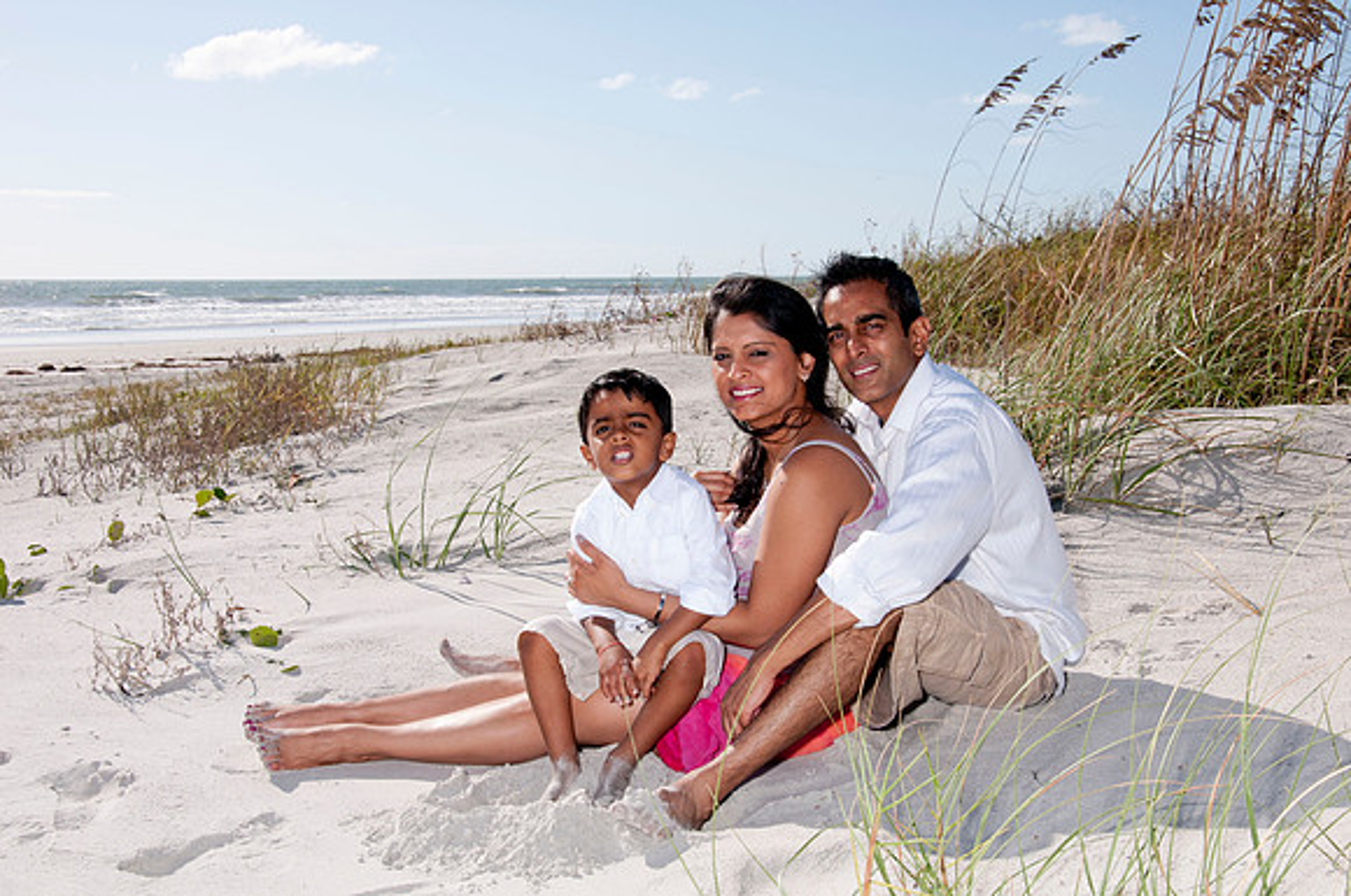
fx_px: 1911
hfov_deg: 38.9
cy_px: 448
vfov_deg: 26.4
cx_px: 676
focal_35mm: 51
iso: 100
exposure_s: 1/250
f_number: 13
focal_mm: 34
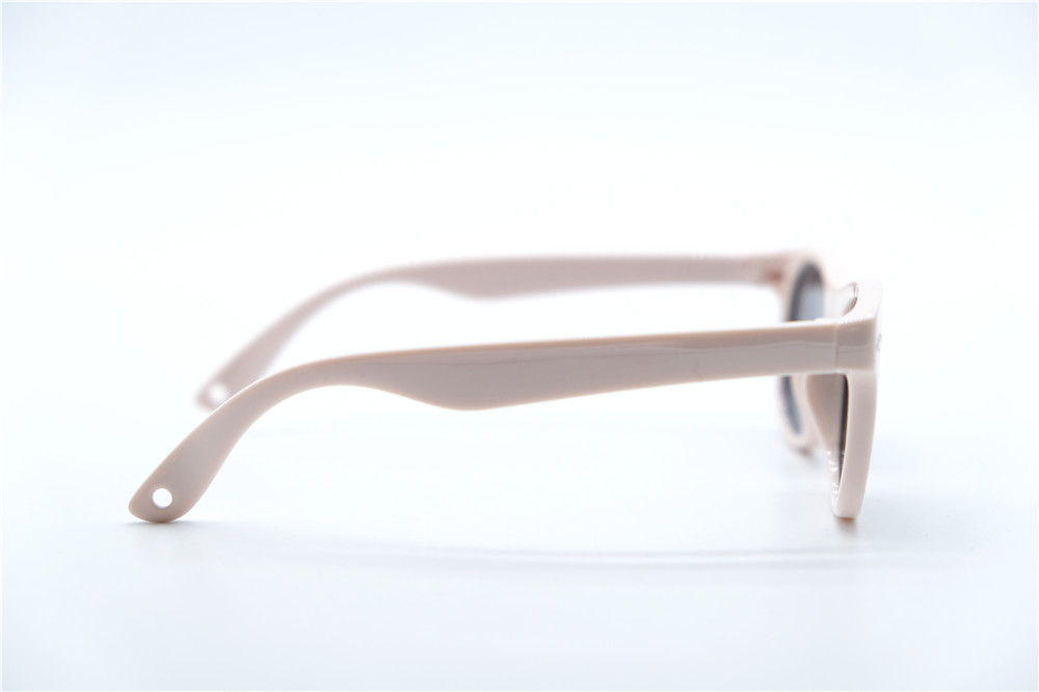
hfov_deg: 27.7
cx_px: 520
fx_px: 2106
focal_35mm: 73
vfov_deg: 18.7
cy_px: 346
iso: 500
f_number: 4
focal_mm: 48.4
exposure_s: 1/1000
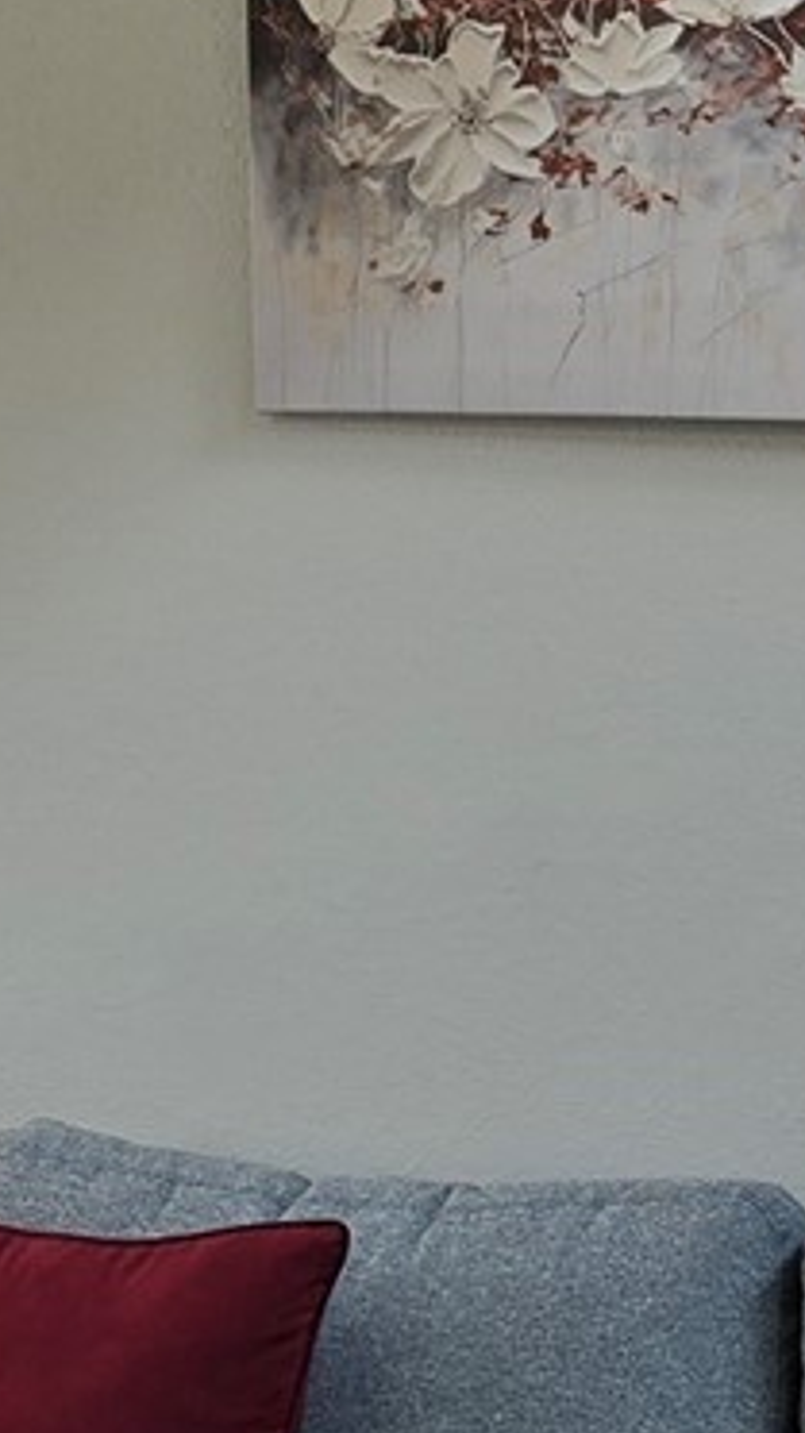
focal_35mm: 138
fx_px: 5241
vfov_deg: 15.5
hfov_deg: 8.8
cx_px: 308
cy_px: 1113
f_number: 1.8
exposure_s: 1/180
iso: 40
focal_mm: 5.4
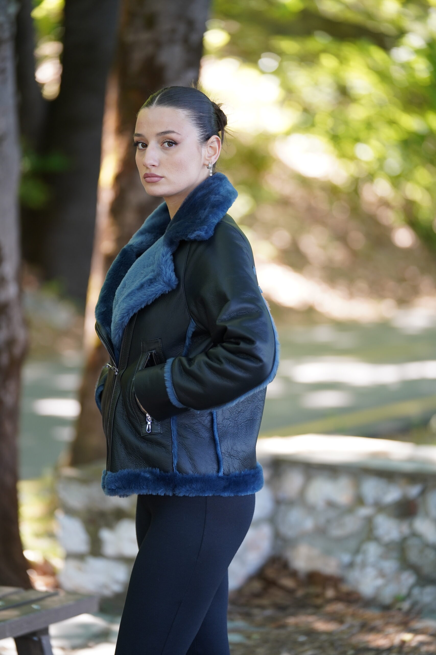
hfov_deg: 10.5
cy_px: 328
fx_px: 2379
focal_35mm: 131
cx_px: 218
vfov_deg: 15.6
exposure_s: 1/320
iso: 500
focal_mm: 131
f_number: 2.8
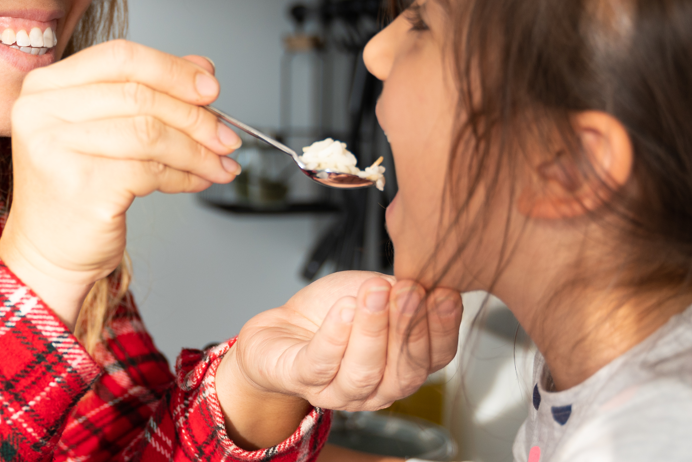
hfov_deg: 24.8
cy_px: 187
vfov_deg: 17.1
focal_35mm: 80
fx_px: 1538
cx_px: 101
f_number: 2.8
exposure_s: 1/250
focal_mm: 30
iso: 160
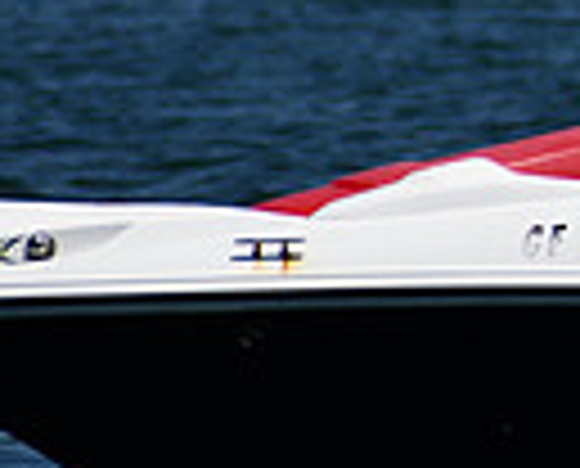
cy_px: -47
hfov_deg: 1.0
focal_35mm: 1892
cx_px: 1214
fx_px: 32576
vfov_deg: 0.8
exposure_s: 1/1600
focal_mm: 300
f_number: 7.1
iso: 200
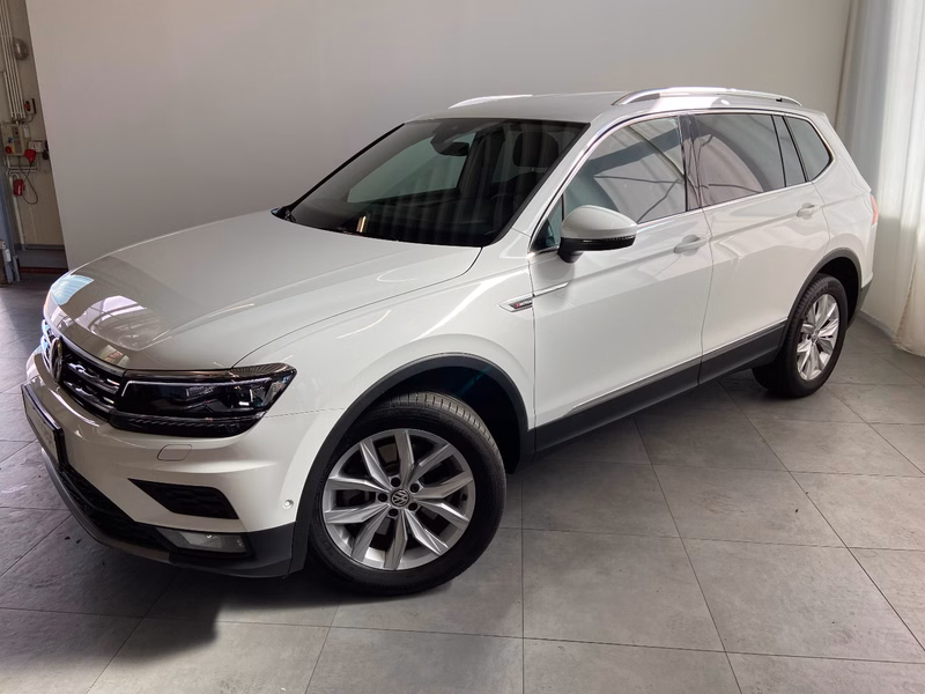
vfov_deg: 53.1
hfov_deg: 67.3
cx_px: 462
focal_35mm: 26
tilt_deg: -19.1
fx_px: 695
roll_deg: +0.3
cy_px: 347
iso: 32
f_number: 1.8
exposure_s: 1/330
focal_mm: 4.25
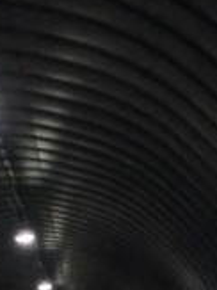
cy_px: 589
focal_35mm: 207
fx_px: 1732
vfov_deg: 9.0
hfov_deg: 7.2
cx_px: 87
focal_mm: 4.12
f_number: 2.4
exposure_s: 1/15
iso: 800
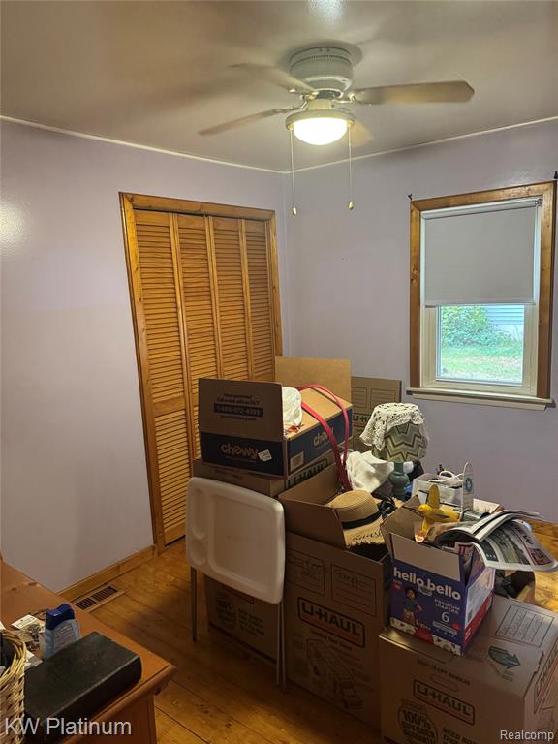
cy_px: 372
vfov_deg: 71.6
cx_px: 279
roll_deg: +3.9
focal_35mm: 24
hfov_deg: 56.8
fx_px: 516
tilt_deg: -9.8
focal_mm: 6.76
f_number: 1.78
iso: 800
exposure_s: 1/60
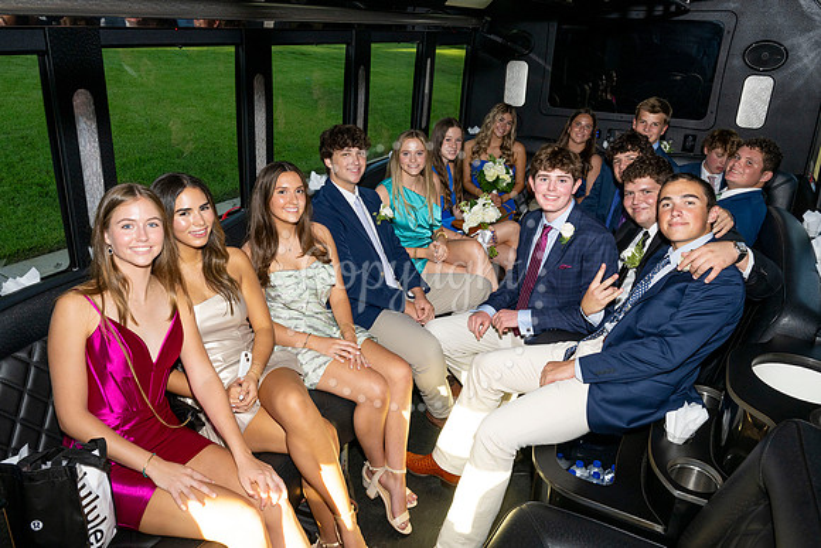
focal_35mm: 27
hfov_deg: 66.6
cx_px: 416
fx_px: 625
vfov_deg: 47.3
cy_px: 275
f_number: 7.1
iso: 400
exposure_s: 1/100
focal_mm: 24
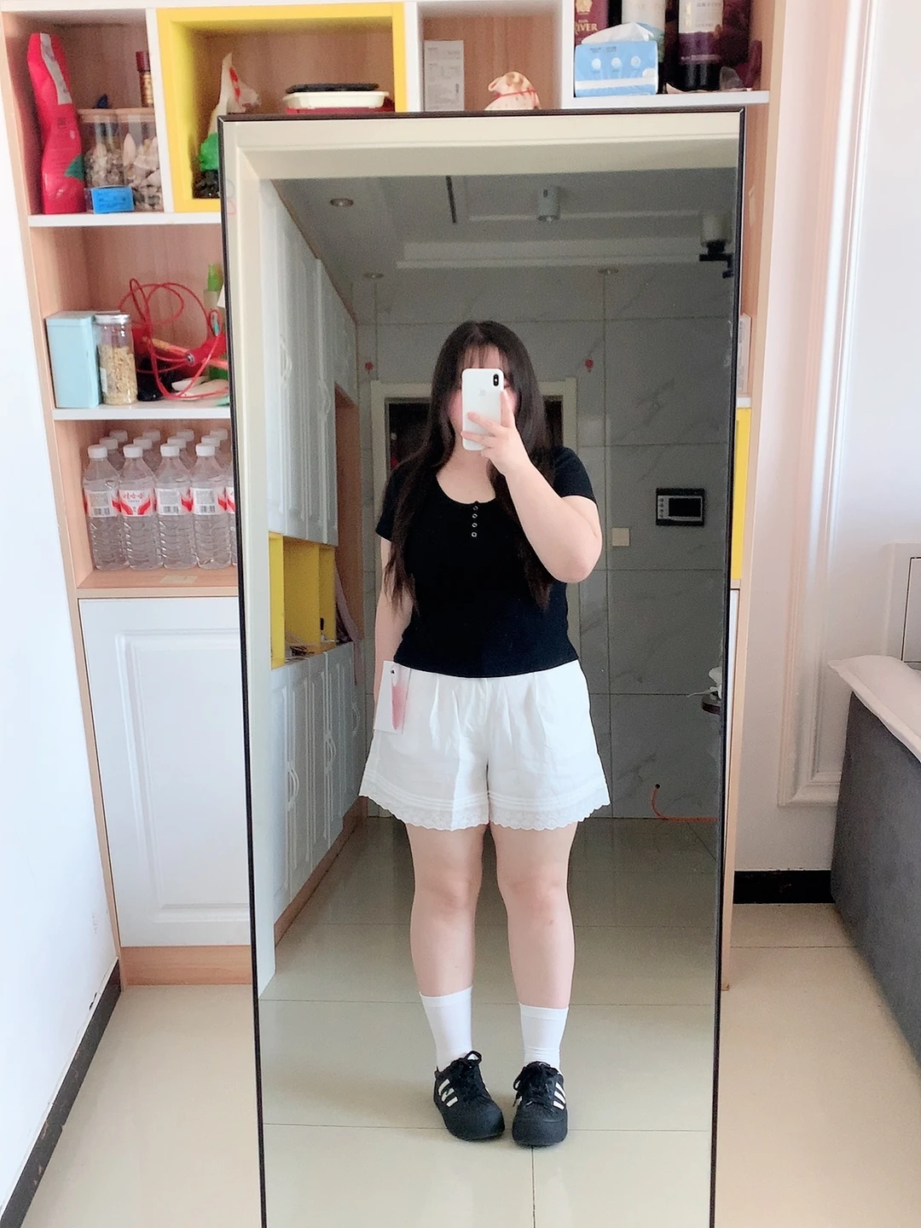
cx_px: 460
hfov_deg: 40.7
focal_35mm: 35
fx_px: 1242
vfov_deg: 52.6
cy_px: 614
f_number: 1.8
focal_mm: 4.25
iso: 125
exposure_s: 1/60
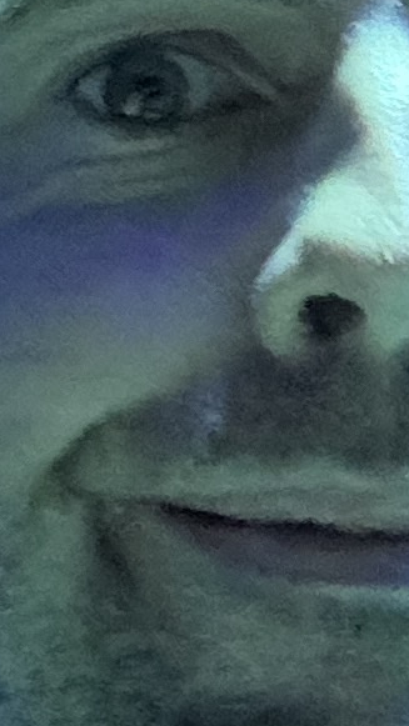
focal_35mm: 174
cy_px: 45
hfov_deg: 6.4
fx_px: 3353
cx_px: 1261
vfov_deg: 12.3
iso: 640
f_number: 1.9
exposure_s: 1/17
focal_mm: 2.69
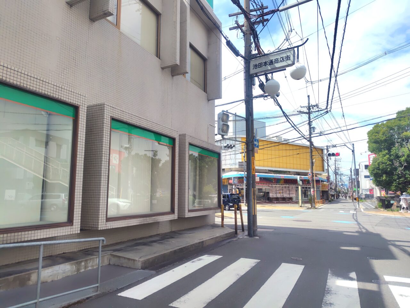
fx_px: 272
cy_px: 154
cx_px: 205
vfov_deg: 58.9
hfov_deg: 73.9
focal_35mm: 23
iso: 50
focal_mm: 5.6
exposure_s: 1/2349
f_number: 1.9
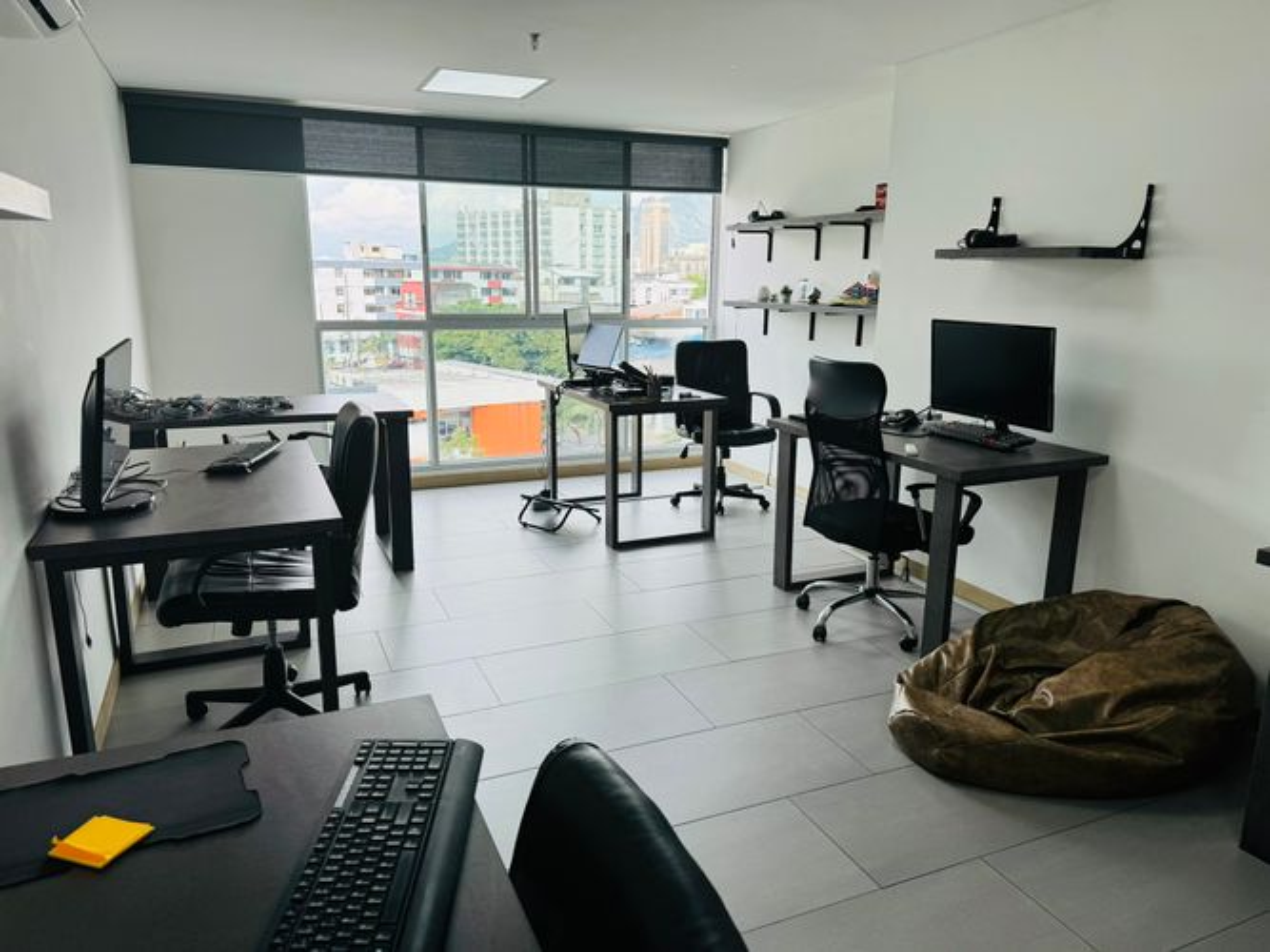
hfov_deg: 71.6
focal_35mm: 24
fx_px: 880
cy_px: 476
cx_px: 635
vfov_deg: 56.8
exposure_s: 1/539
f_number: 1.78
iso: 80
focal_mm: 6.86
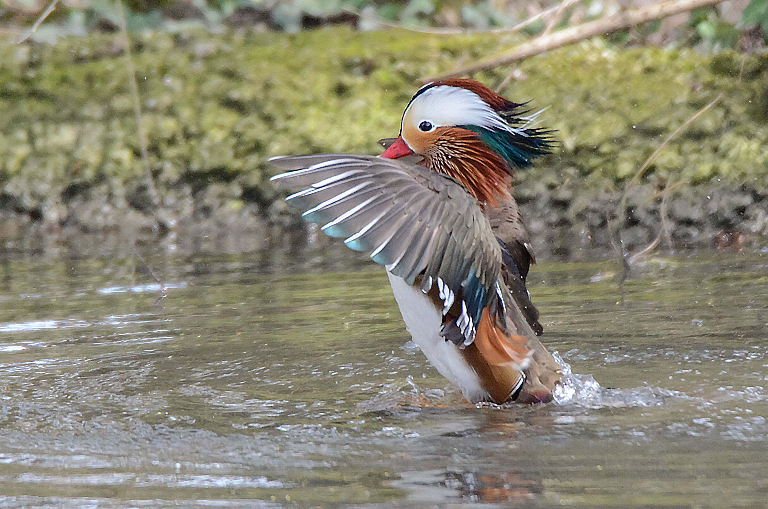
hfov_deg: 2.3
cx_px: 384
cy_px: 254
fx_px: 19162
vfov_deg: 1.5
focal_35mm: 900
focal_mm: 600
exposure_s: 1/1250
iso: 4000
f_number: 8
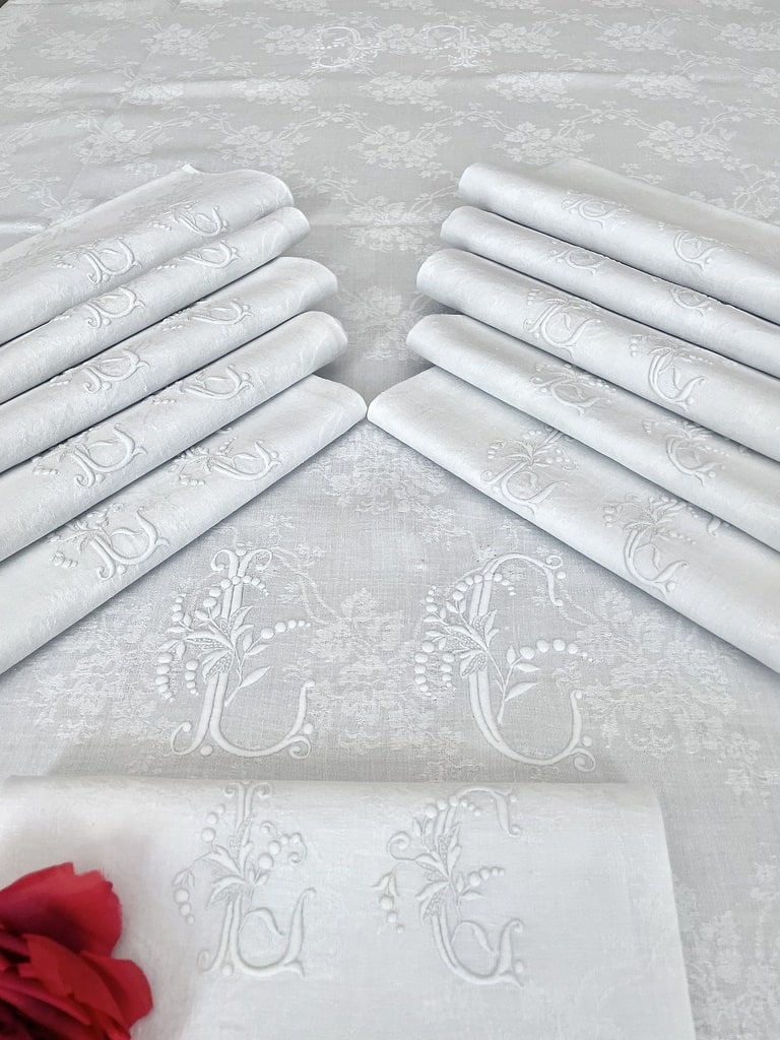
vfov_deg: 67.3
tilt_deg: -49.1
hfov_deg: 53.1
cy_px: 520
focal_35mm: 26
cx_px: 390
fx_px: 781
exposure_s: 1/121
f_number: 1.6
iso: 100
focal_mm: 4.2
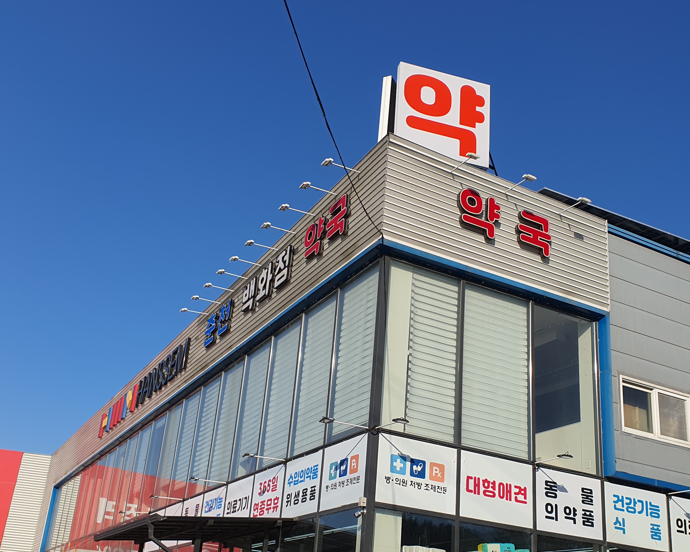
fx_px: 776
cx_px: 384
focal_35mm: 38
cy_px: 341
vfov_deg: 38.9
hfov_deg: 47.9
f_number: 2.4
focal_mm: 4.3
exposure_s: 1/2216
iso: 50
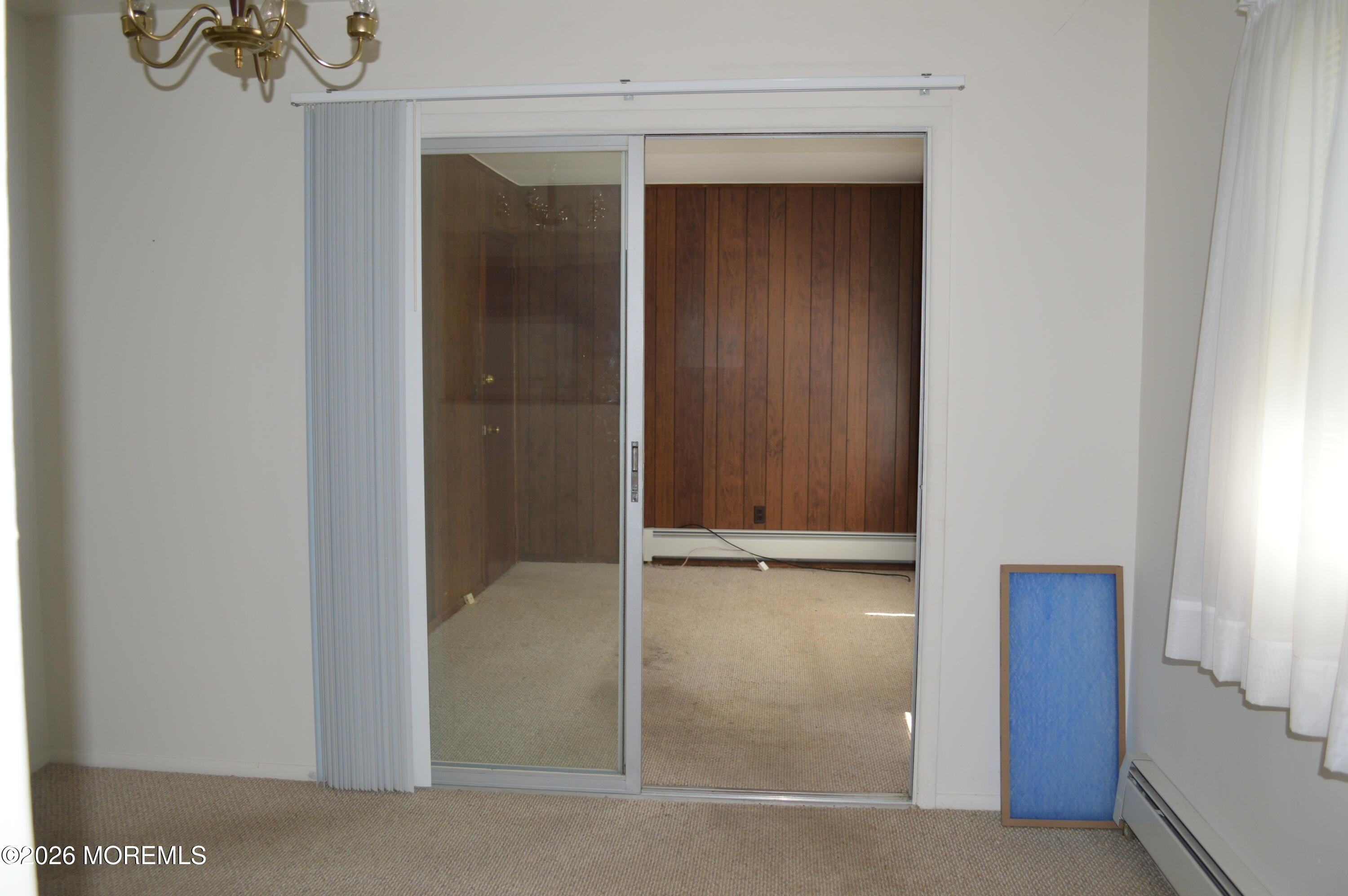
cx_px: 674
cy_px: 448
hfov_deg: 62.0
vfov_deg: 43.5
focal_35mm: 30
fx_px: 1122
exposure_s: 1/60
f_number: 3.8
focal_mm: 20
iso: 500
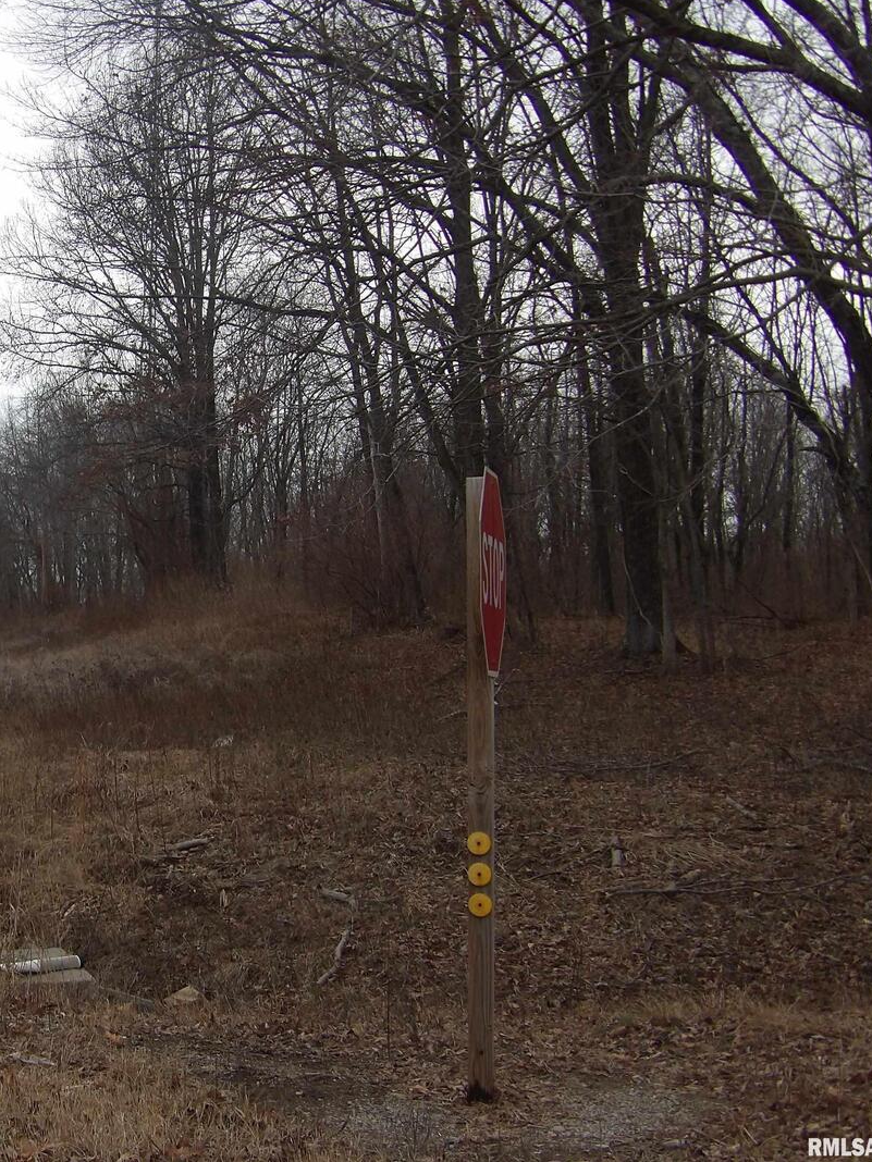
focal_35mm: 62
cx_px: 102
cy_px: 577
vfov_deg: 31.2
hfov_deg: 23.1
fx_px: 2082
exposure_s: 1/130
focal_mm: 8.2
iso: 100
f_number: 3.8
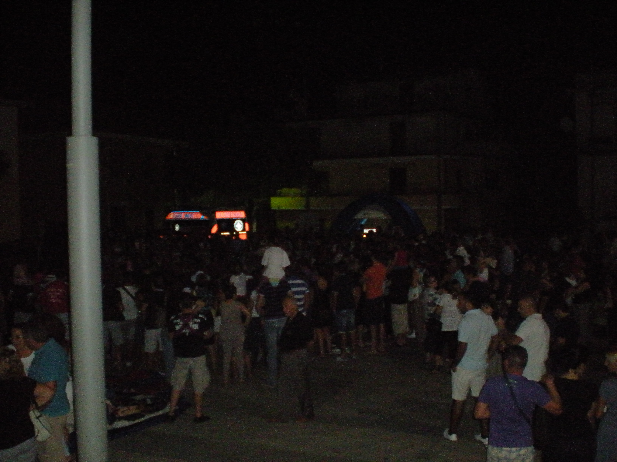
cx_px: 308
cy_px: 231
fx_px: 677
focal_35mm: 38
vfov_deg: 37.7
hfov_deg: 49.0
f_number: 3.1
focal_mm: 6.3
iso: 800
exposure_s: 1/60
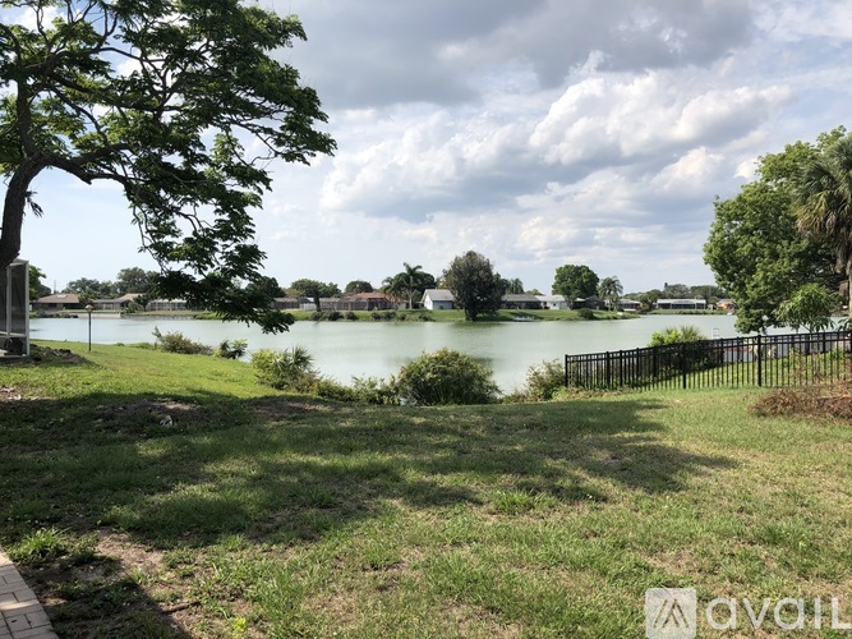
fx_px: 689
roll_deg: +0.2
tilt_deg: +1.2
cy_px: 320
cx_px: 426
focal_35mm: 28
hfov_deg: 63.5
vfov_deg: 49.7
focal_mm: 3.99
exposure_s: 1/2433
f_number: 1.8
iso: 20
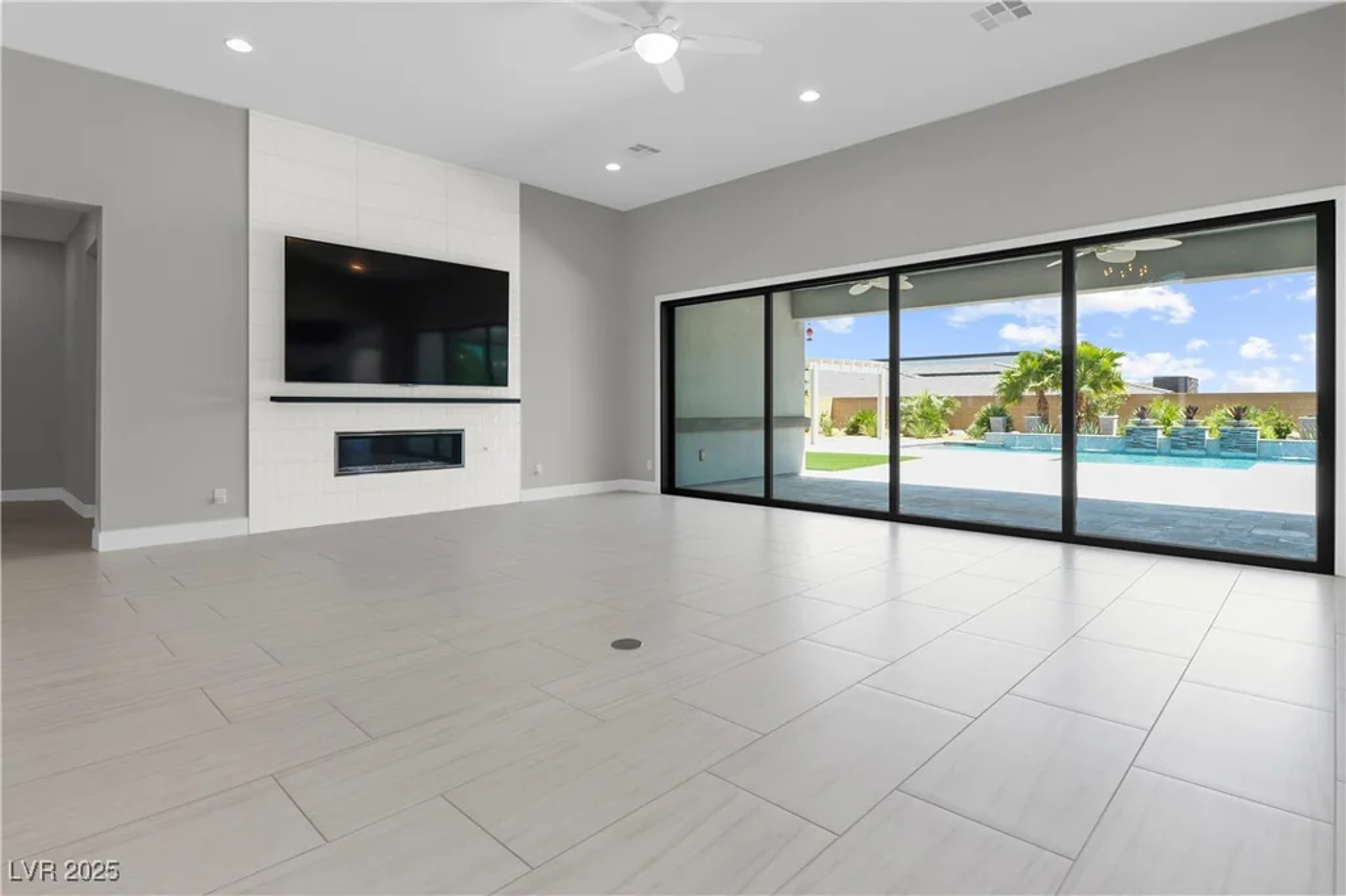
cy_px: 448
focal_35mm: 18
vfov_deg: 67.3
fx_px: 673
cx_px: 673
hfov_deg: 90.0
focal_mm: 12
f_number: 11
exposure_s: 1/50
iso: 1250
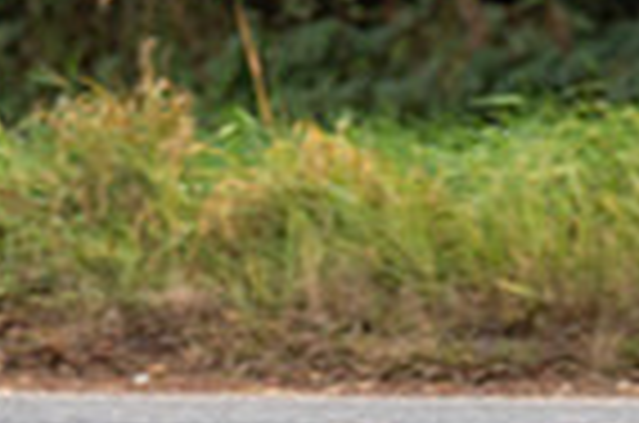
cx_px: -512
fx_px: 12539
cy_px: -123
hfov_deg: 2.9
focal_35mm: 708
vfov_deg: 1.9
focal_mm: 125
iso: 125
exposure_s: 1/1000
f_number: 4
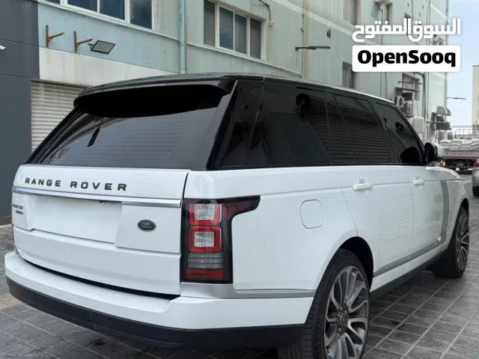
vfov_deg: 56.8
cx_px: 240
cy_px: 180
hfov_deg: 71.6
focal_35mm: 24
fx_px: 332
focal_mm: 6.76
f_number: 1.78
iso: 80
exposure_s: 1/2801
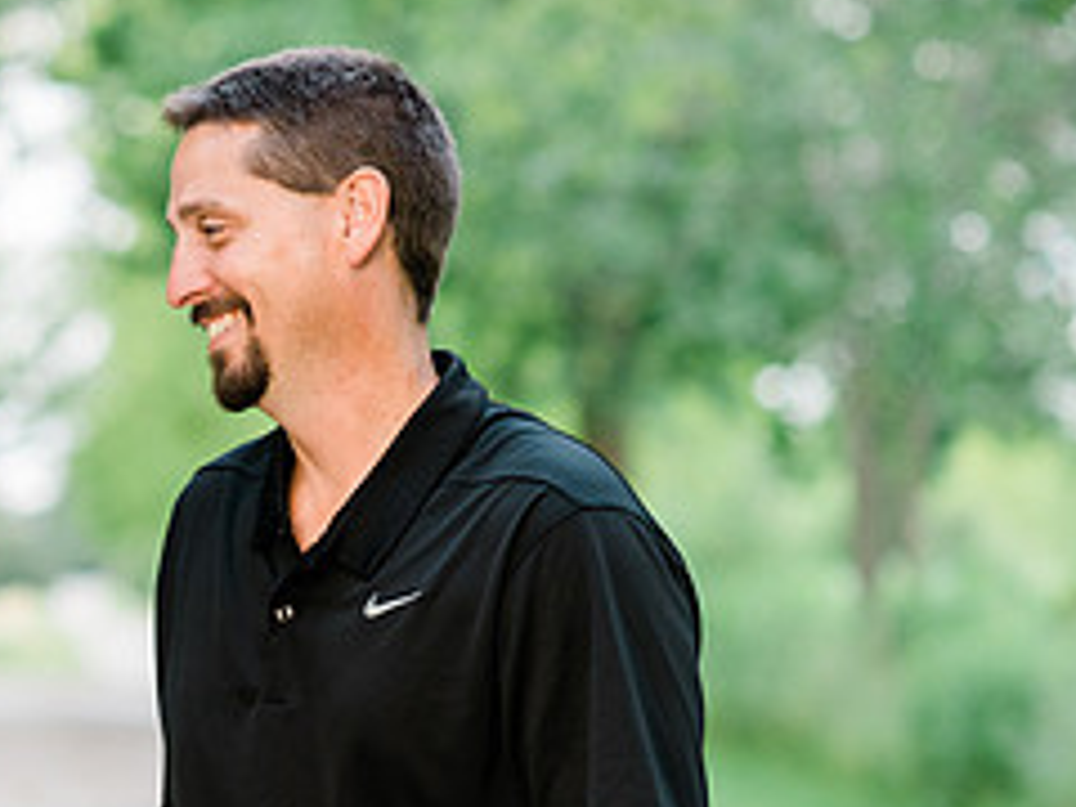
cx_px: -54
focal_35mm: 227
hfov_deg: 8.7
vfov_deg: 6.5
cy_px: 560
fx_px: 7056
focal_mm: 85
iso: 400
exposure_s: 1/125
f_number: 2.8
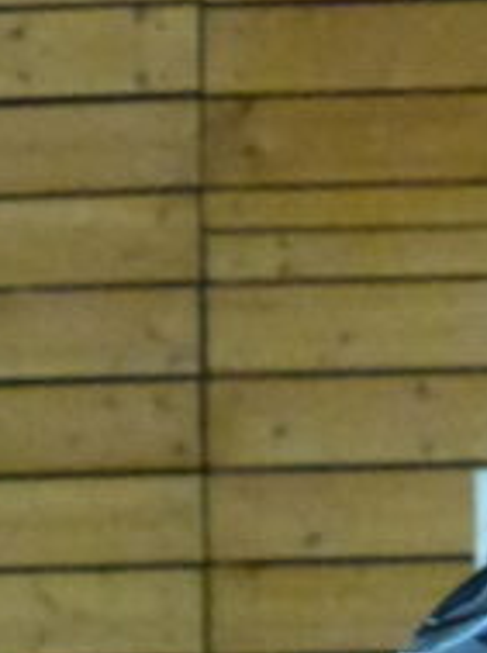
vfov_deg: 1.8
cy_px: 1278
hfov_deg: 1.4
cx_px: 625
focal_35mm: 1091
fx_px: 20535
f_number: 3.5
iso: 1600
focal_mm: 36.2
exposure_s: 1/125
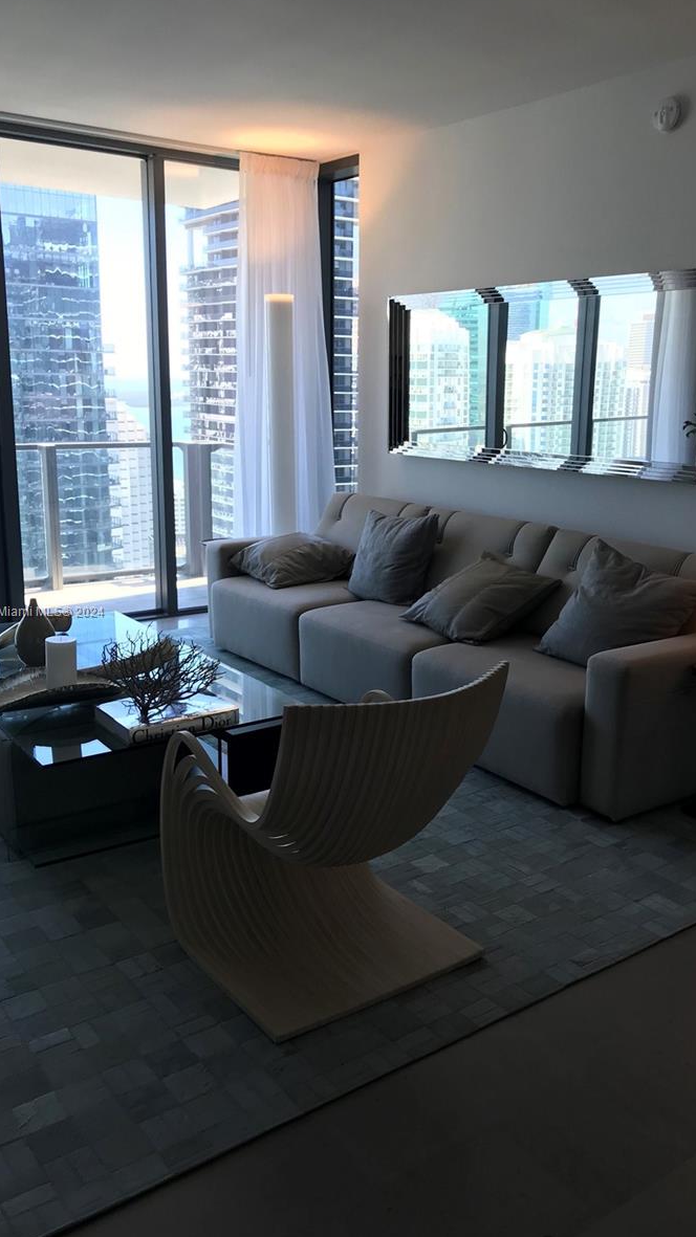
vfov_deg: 62.6
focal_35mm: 31
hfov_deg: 37.7
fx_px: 1017
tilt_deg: -11.7
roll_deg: -0.2
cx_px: 384
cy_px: 613
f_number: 1.8
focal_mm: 3.99
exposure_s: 1/120
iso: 25
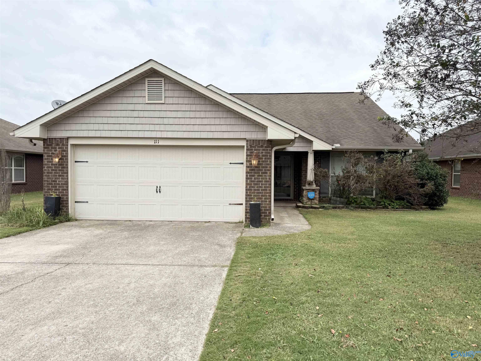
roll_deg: -0.1
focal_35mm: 24
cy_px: 180
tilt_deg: -1.6
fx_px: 333
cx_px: 240
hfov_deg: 71.6
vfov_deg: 56.8
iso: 80
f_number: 1.78
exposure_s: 1/3425
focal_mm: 6.76
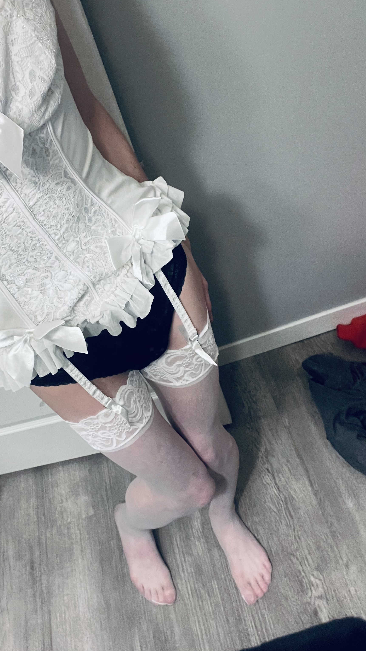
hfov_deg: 35.3
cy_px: 323
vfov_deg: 59.5
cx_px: 120
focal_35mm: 33
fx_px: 569
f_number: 2.2
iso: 400
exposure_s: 1/30
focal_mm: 2.71
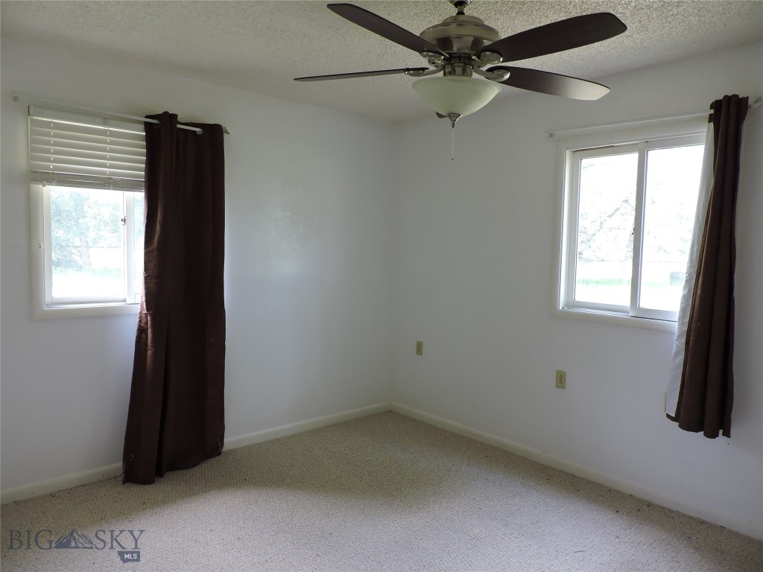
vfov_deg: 56.8
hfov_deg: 71.6
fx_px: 529
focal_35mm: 24
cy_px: 286
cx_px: 382
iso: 140
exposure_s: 1/30
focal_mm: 4.3
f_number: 3
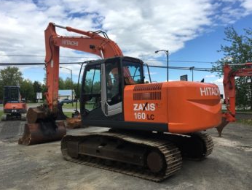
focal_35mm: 31
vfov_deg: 45.5
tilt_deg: +2.7
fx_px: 226
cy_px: 94
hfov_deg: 58.3
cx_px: 131
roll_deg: +0.3
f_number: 2.2
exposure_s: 1/1374
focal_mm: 4.15
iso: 25
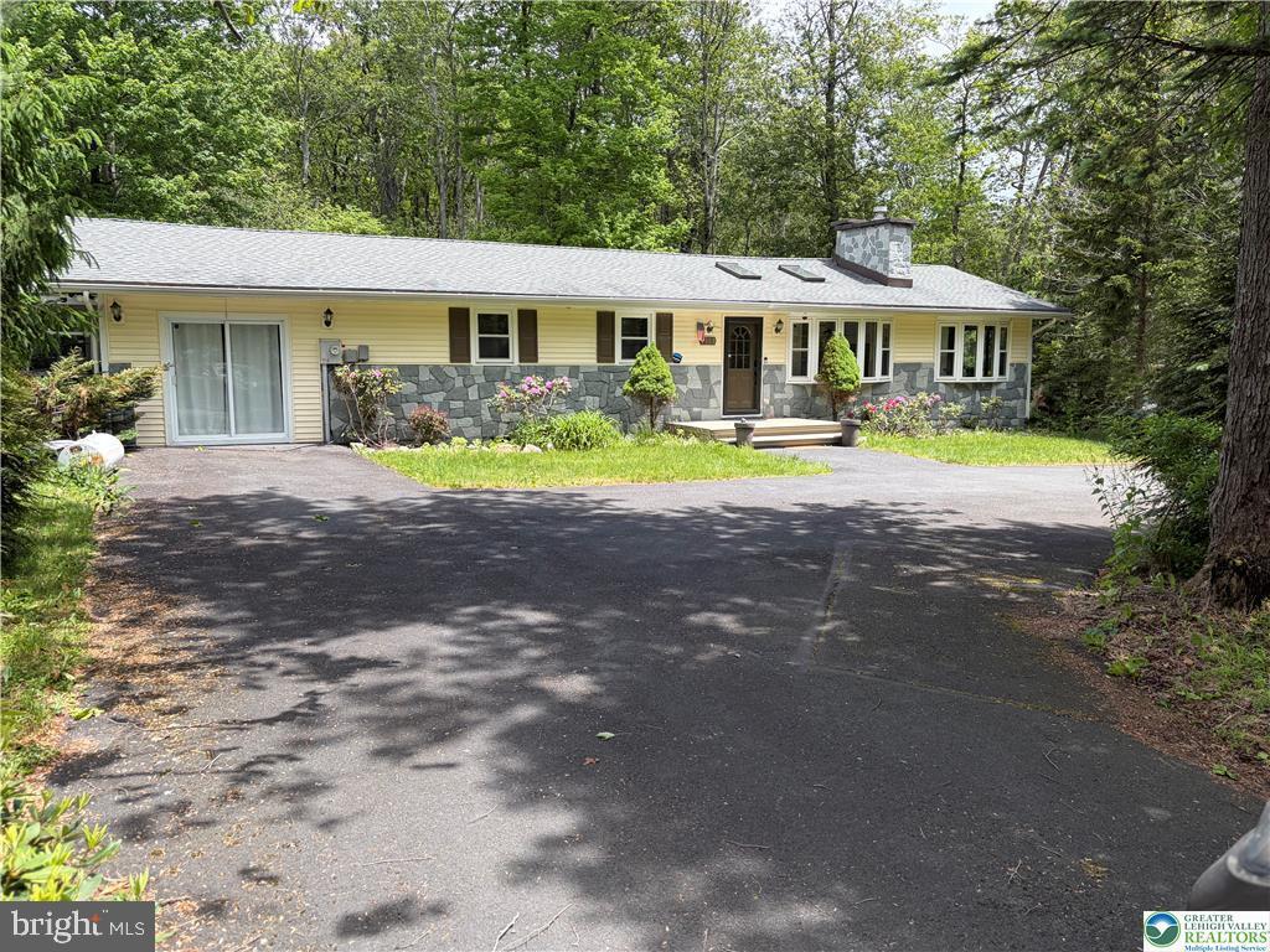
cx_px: 635
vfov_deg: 53.1
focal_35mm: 26
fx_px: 954
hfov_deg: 67.3
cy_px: 476
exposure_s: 1/1048
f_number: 1.6
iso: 50
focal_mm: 5.96
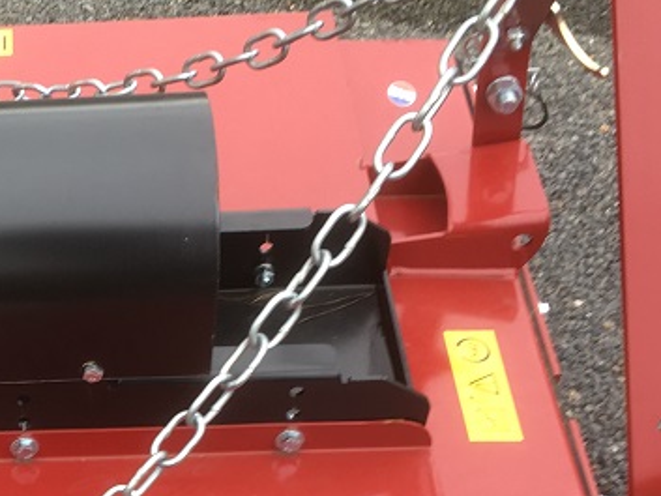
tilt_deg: -54.0
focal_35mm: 78
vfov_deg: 18.2
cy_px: 541
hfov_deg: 23.8
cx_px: -22
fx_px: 1490
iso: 32
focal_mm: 4.15
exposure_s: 1/50
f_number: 2.2
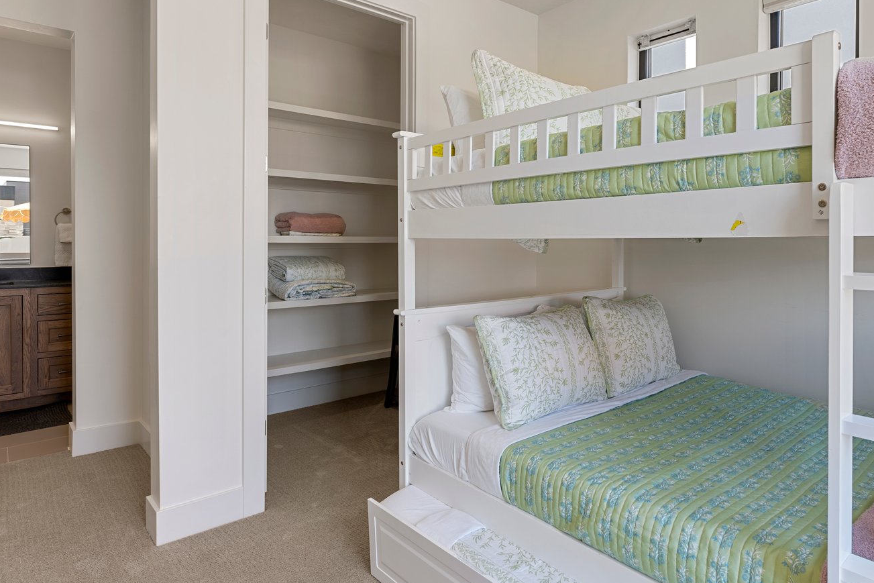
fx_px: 534
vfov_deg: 57.0
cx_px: 535
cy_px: 251
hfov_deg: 77.5
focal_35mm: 22
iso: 100
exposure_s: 1/4
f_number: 8
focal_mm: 14
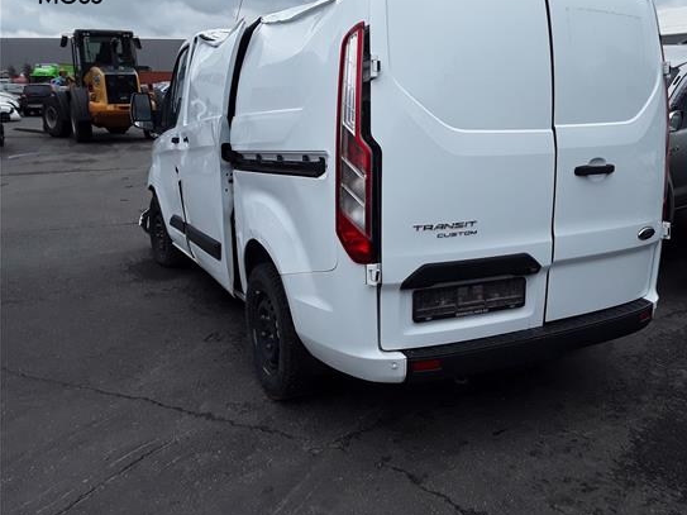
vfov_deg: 42.9
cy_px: 238
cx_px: 404
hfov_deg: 55.1
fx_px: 655
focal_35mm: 33
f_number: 1.9
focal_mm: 2.91
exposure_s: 1/470
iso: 40
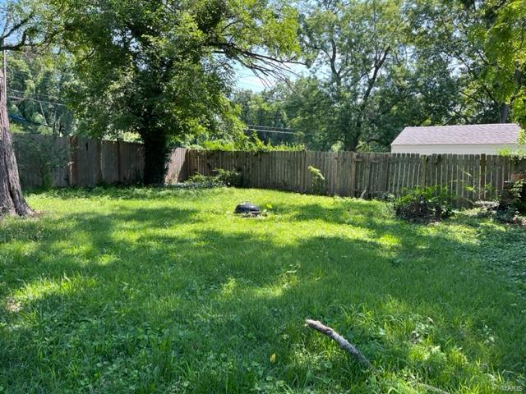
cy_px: 197
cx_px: 263
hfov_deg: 67.3
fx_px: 395
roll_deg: -0.3
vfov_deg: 53.1
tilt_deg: -6.6
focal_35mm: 26
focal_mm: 5.1
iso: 50
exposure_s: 1/467
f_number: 1.6
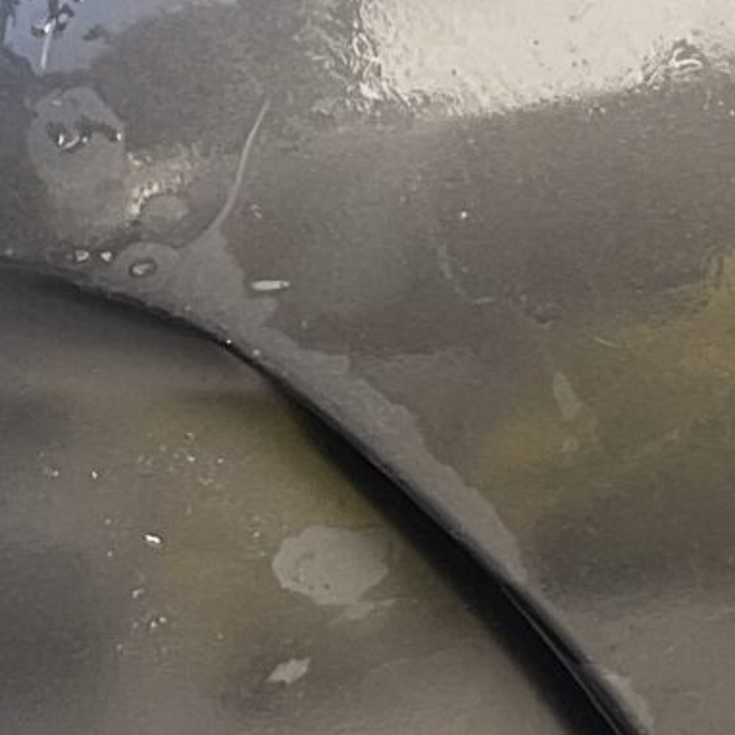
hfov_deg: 10.2
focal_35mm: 172
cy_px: 140
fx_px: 4132
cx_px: 231
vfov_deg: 10.1
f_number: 1.8
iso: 16
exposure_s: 1/105
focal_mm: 3
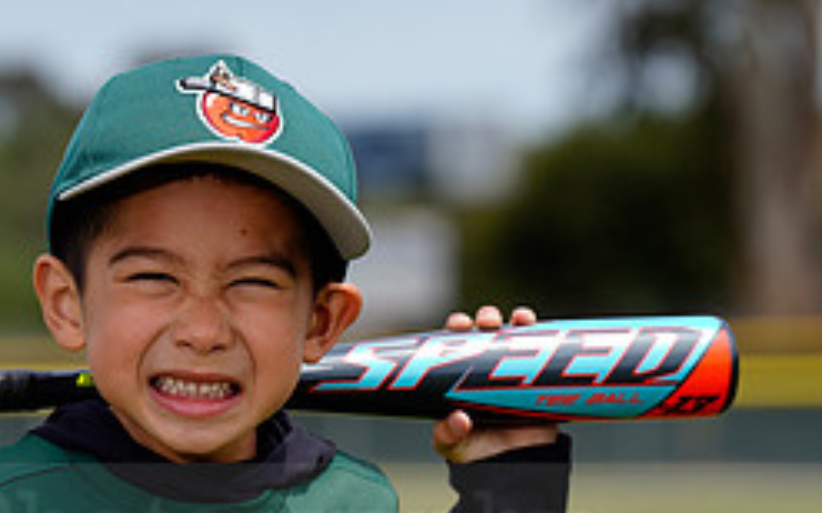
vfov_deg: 4.2
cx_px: 183
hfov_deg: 6.7
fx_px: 6962
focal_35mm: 311
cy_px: 508
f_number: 4.5
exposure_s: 1/320
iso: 50
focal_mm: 130
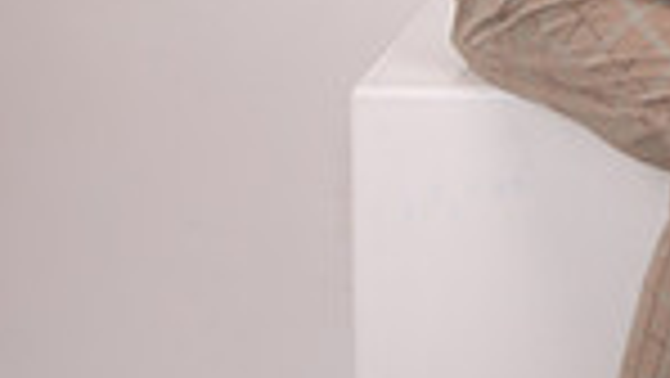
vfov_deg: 8.1
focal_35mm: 143
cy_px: -349
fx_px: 2542
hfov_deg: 14.0
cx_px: 1012
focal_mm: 35
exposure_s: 1/250
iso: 100
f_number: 4
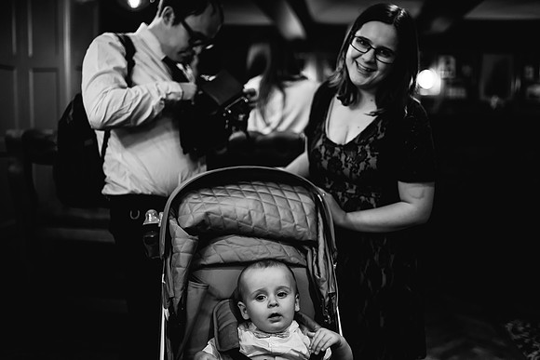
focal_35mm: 35
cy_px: 180
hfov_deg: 54.4
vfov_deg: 37.9
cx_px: 270
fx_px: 525
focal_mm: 35
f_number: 1.4
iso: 1000
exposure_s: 1/500
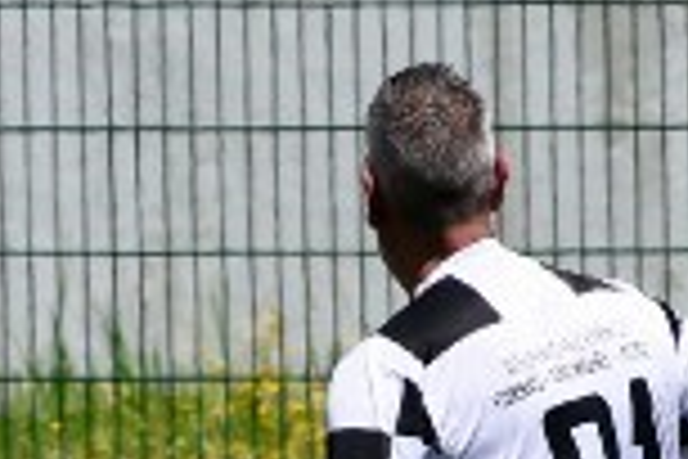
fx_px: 51883
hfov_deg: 0.8
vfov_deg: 0.5
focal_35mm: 2715
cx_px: 342
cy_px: 657
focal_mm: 270
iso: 200
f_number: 6.3
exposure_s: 1/1250
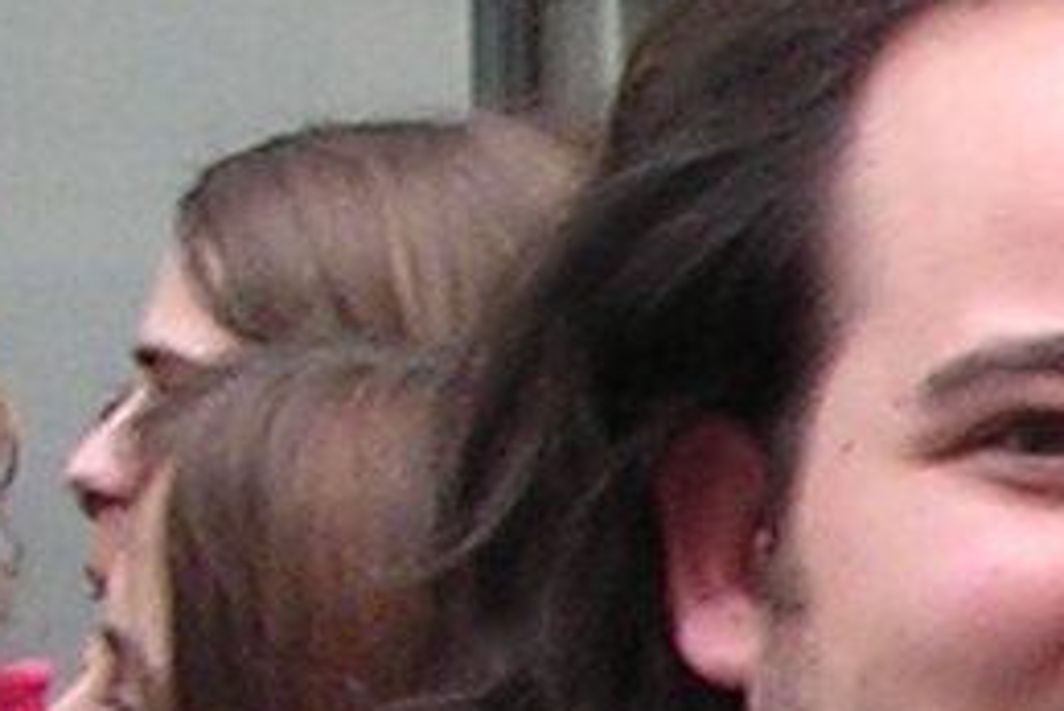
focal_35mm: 312
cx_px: 2642
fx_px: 9226
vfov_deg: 4.3
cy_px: 1558
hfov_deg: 6.3
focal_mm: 5.8
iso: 100
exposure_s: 1/50.9
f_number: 2.8
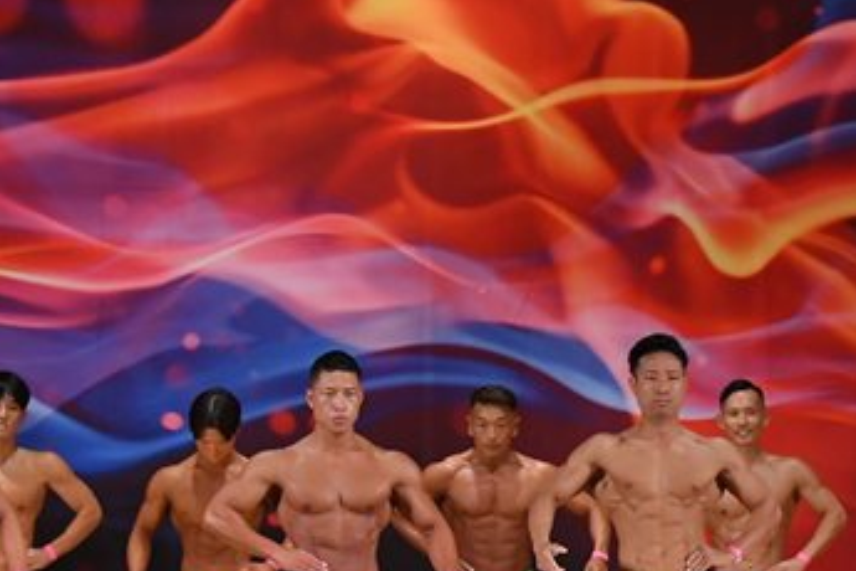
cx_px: 483
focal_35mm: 263
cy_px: 516
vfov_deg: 5.2
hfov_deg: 7.8
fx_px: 6253
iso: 3200
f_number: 5.6
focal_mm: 78
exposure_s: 1/400
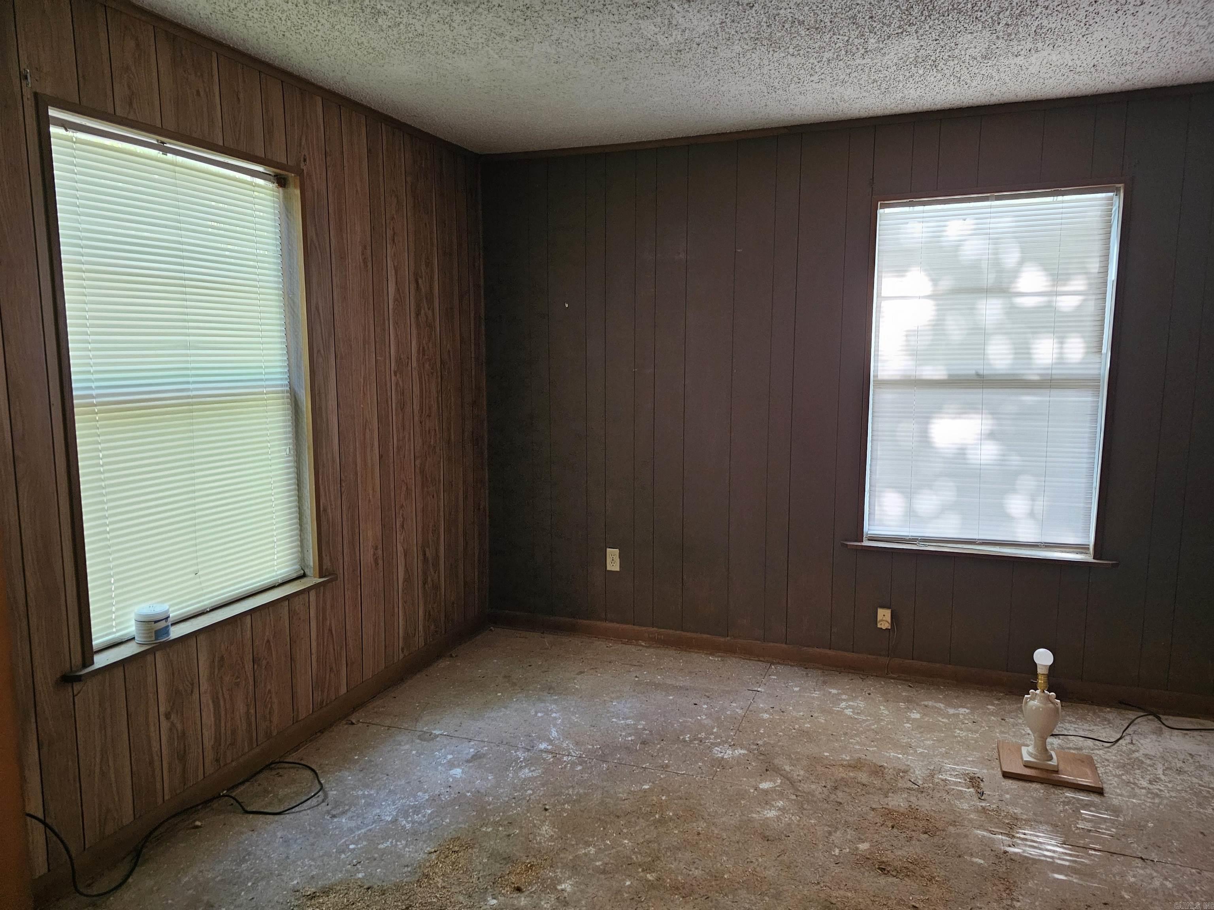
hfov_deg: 73.9
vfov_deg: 58.9
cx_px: 607
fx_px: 807
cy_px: 455
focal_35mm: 23
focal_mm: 6.3
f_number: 1.7
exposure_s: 1/60
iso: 800
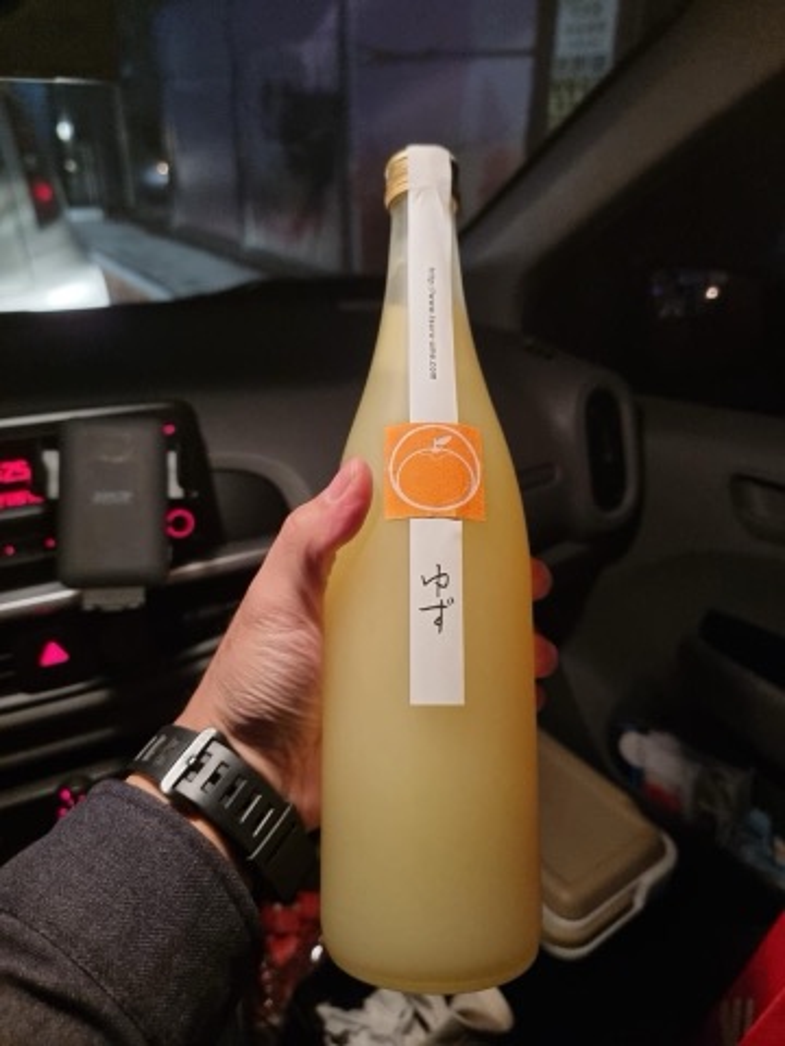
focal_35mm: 24
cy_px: 523
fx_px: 726
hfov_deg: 56.8
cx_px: 392
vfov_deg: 71.6
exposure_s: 1/30
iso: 640
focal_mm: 6.7
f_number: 1.8
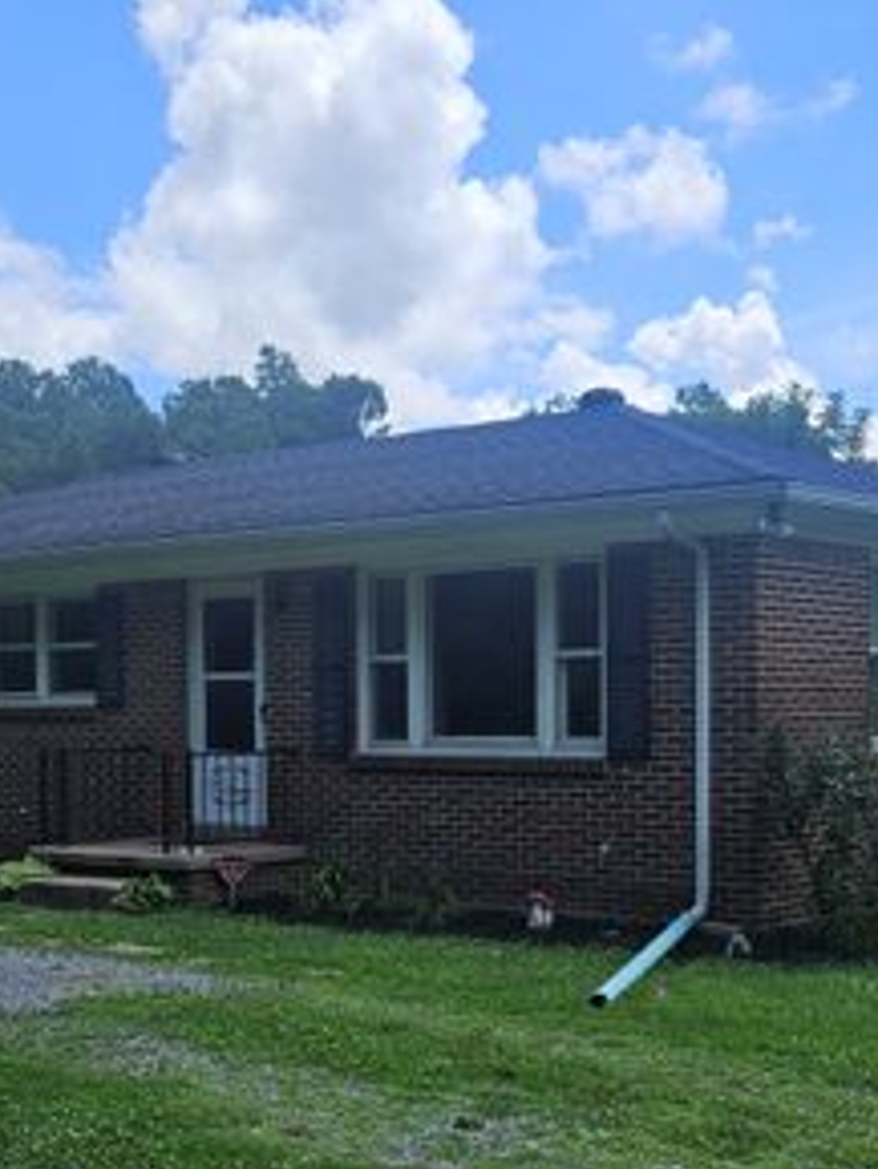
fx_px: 1791
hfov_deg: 27.5
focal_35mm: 53
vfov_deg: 35.9
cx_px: 514
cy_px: 762
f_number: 1.8
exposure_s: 1/2016
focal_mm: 5.4
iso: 25
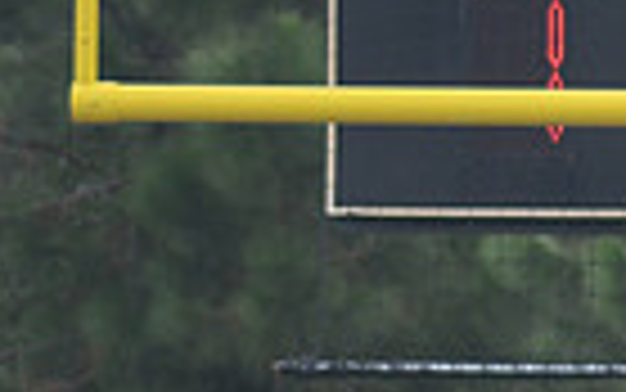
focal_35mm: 1277
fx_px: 21795
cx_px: 1076
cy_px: 838
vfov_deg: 1.0
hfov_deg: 1.6
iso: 400
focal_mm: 200
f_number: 5.6
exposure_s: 1/640
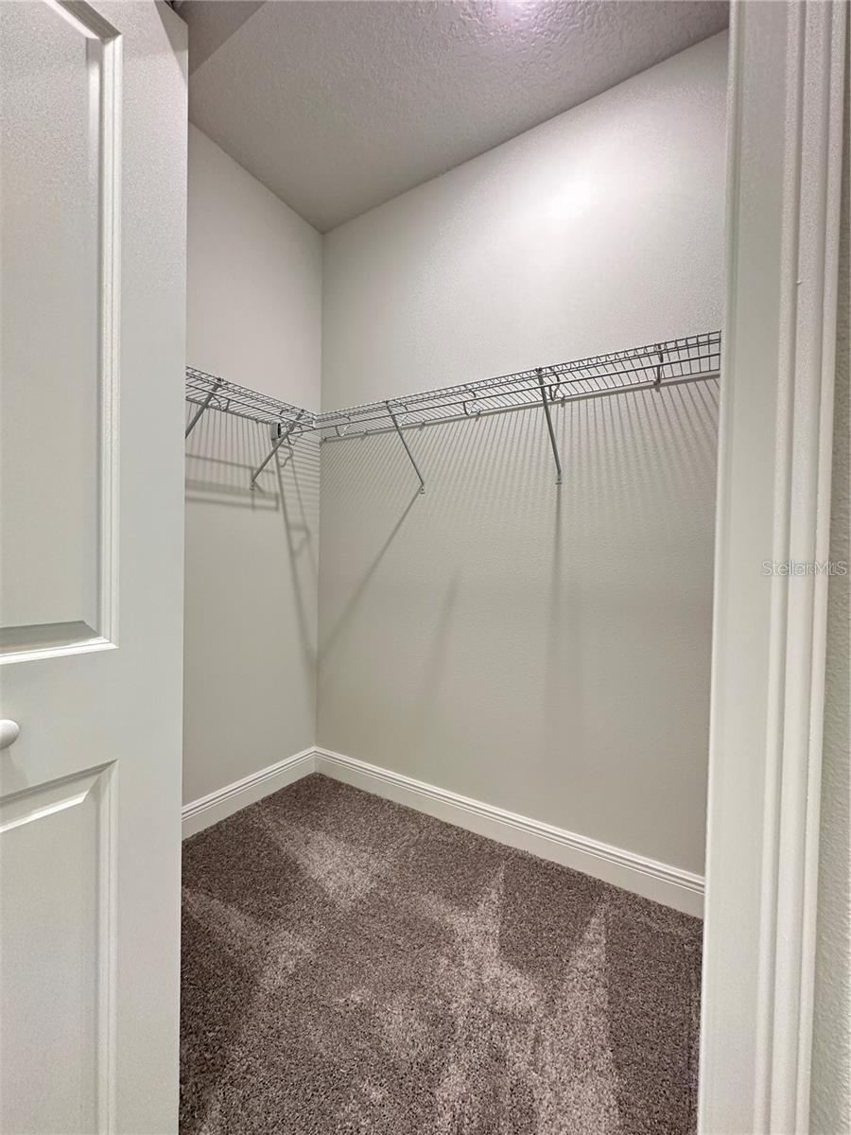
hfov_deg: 85.7
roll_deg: -0.8
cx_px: 426
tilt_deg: -1.0
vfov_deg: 102.1
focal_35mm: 14
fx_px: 459
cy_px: 568
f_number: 2.2
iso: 250
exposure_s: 1/60
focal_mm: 2.22
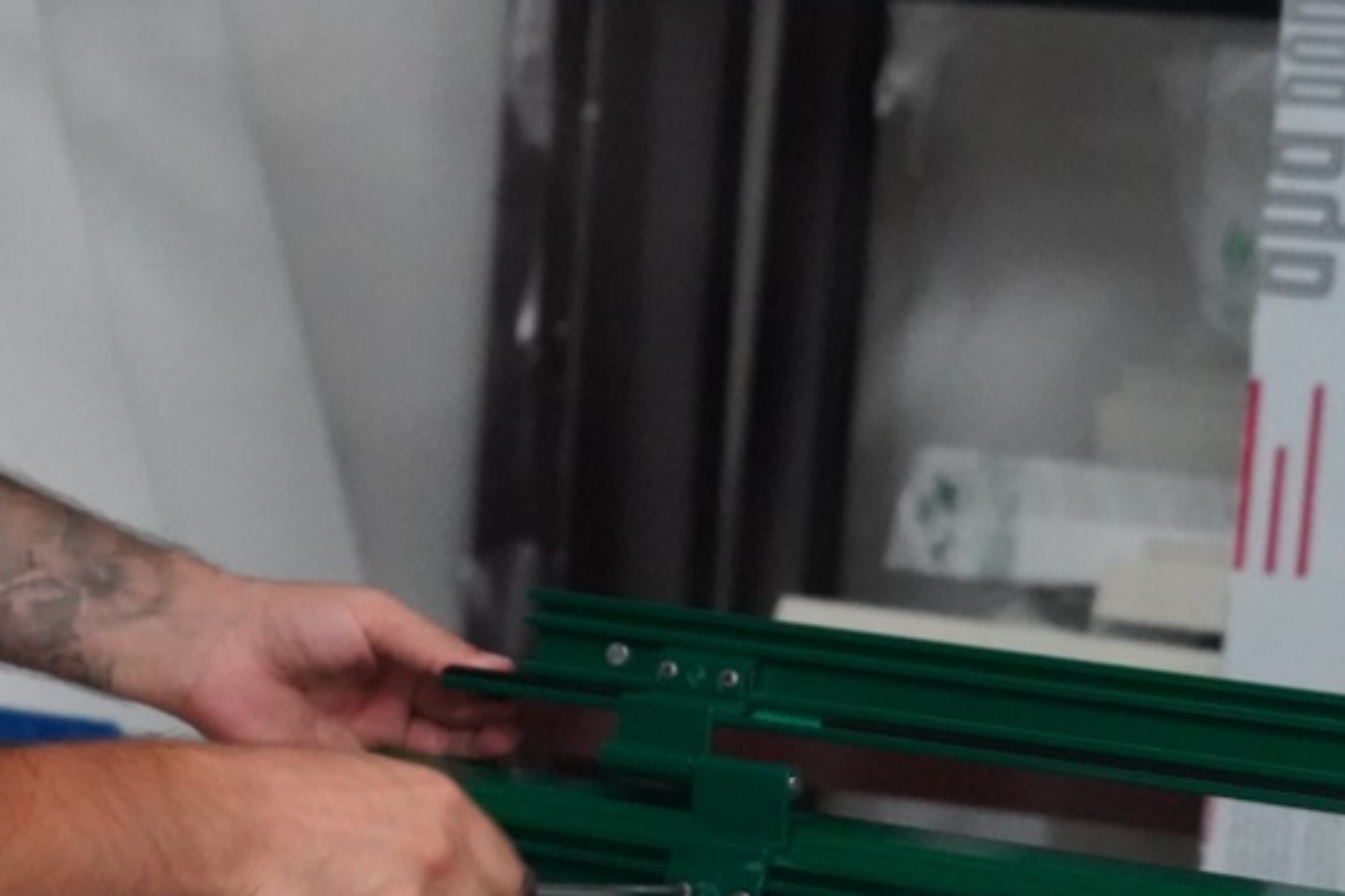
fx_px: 6797
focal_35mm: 182
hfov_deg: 11.2
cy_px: 207
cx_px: 128
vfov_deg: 7.5
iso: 12800
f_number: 5
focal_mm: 62
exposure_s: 1/125
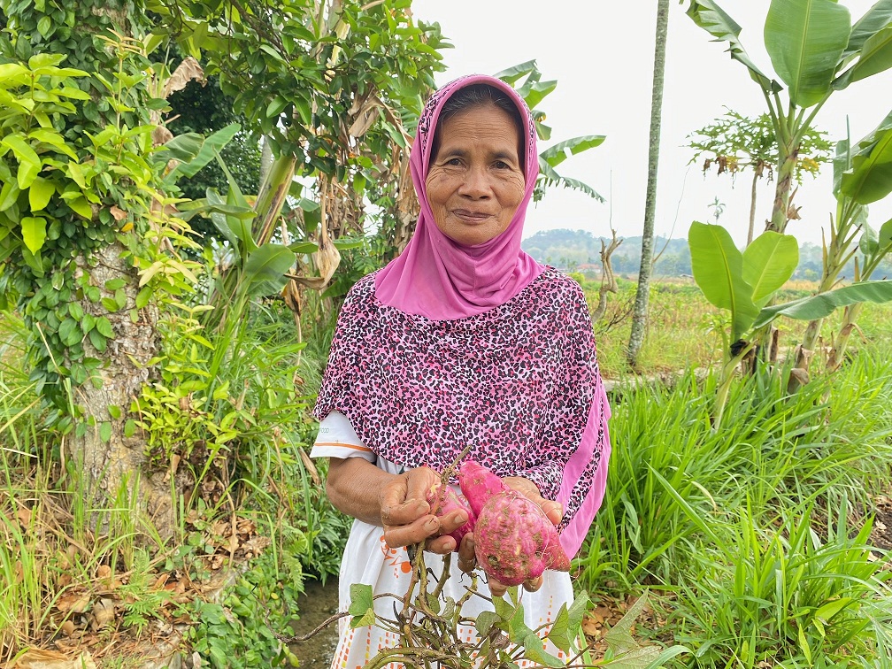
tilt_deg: -6.3
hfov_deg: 67.3
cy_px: 334
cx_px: 446
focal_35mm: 26
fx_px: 670
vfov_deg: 53.1
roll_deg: -1.4
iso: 32
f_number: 1.8
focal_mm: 4.25
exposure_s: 1/122
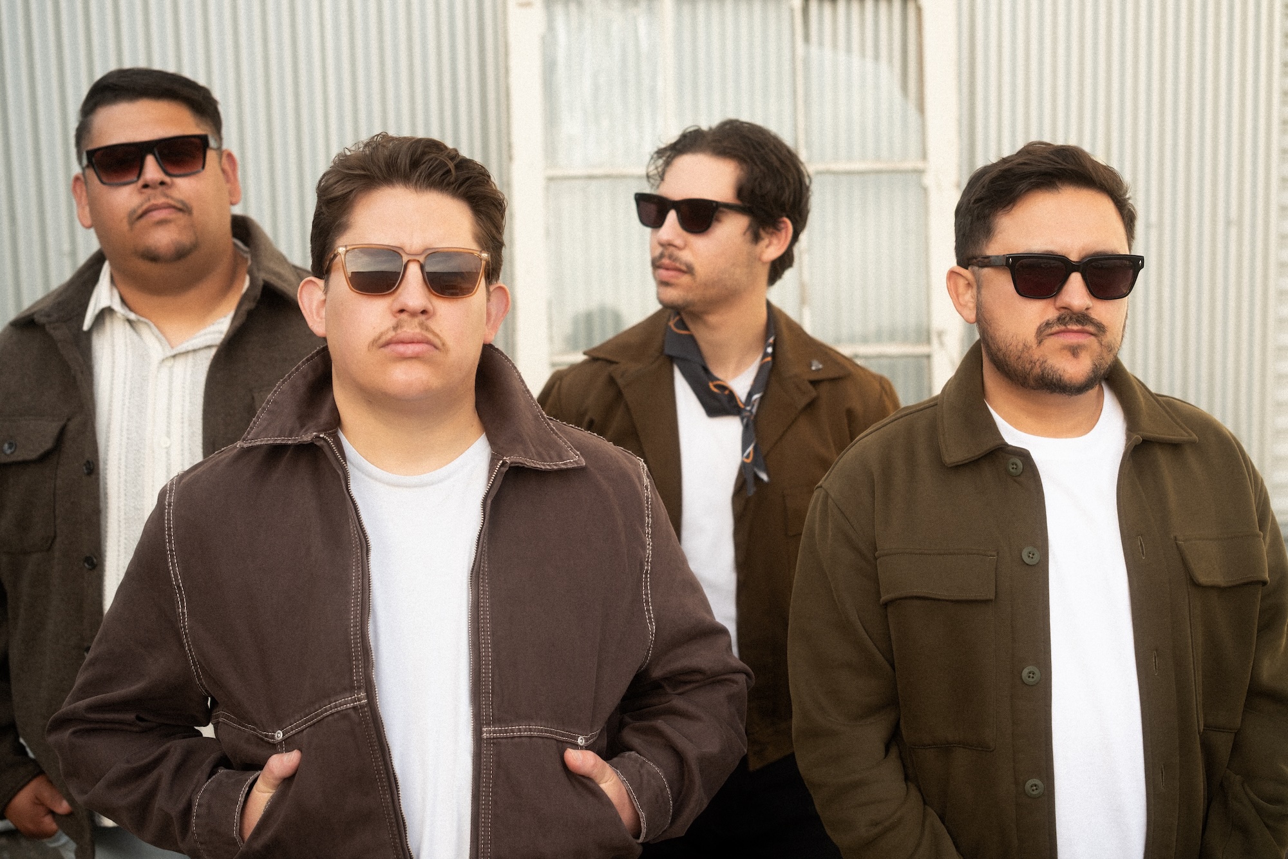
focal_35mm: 50
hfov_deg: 39.6
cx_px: 644
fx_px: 1789
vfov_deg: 27.0
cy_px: 430
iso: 125
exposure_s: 1/170
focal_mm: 33
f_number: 2.5
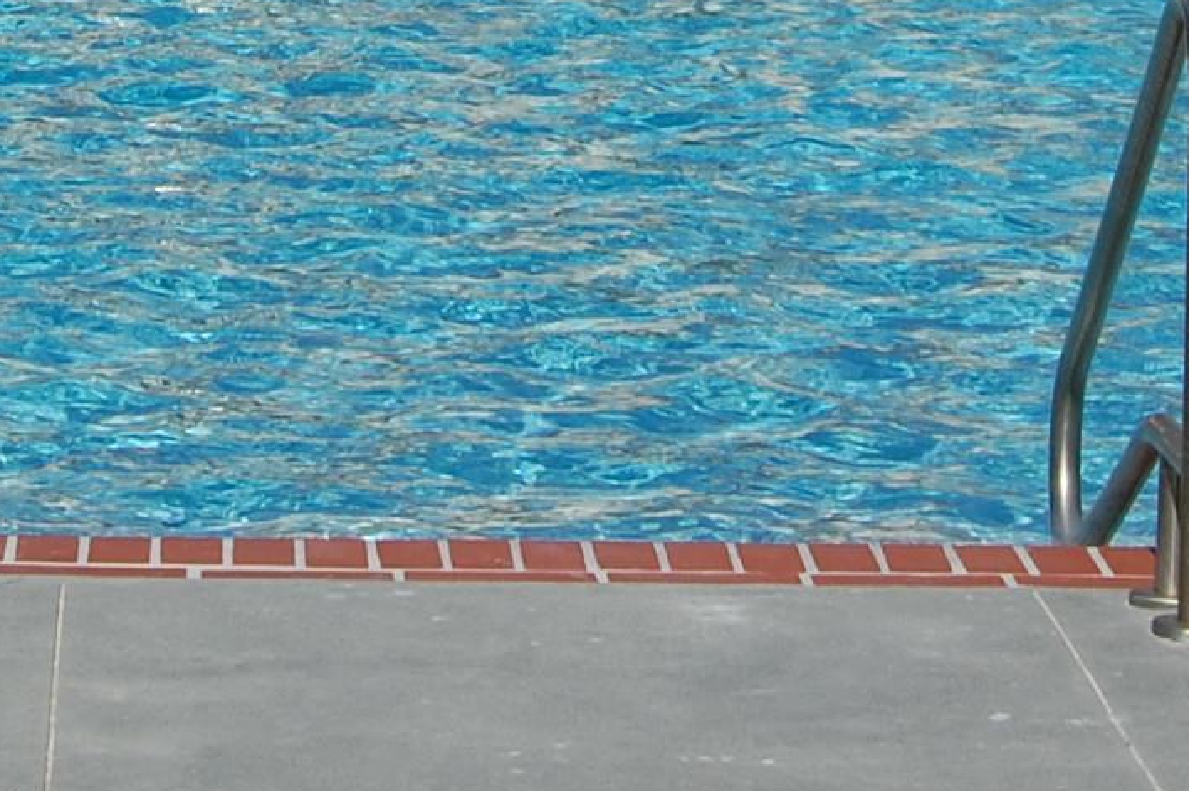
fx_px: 6733
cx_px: 235
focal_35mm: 204
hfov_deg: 10.1
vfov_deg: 6.5
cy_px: -759
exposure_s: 1/400
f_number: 10
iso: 200
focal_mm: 32
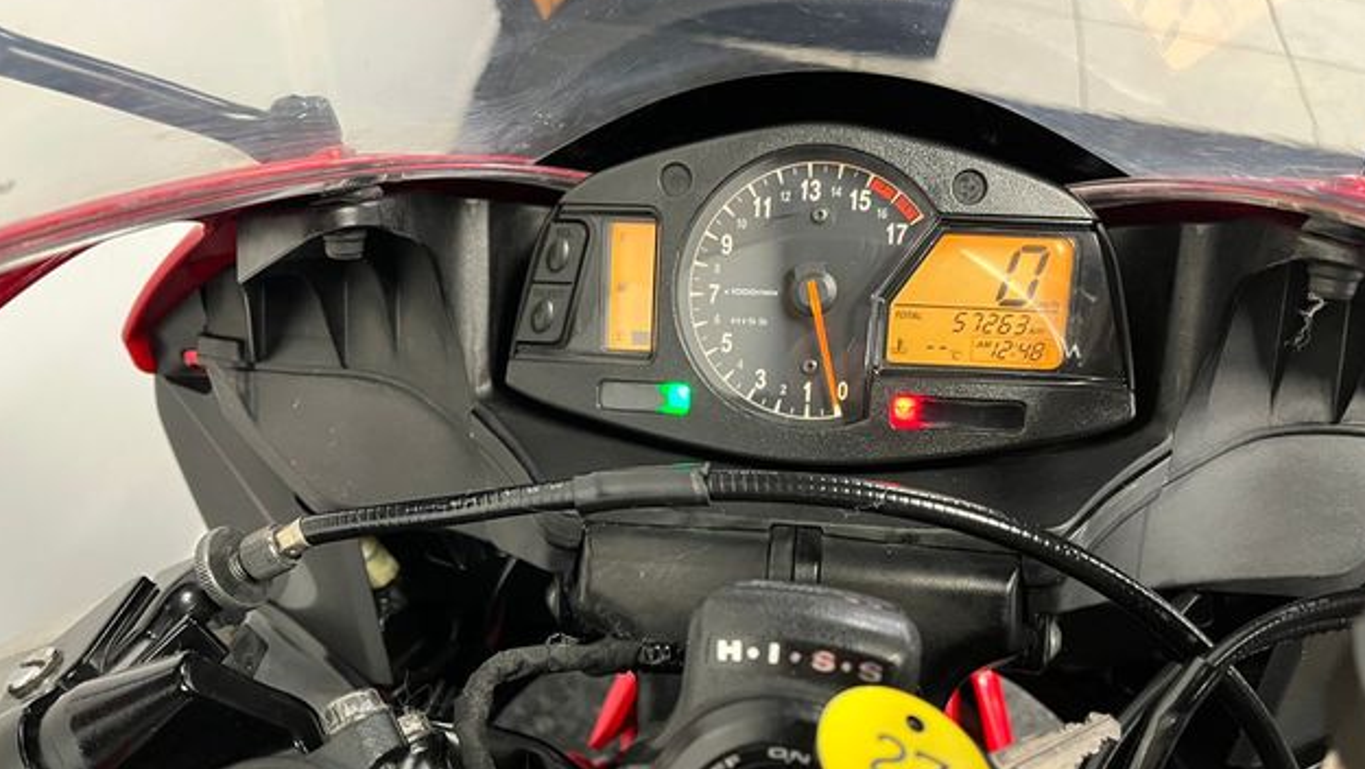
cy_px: 457
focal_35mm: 29
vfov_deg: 40.1
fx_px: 1050
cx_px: 690
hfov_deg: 66.0
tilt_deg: -52.4
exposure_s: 1/50
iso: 500
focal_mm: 5.1
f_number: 1.6
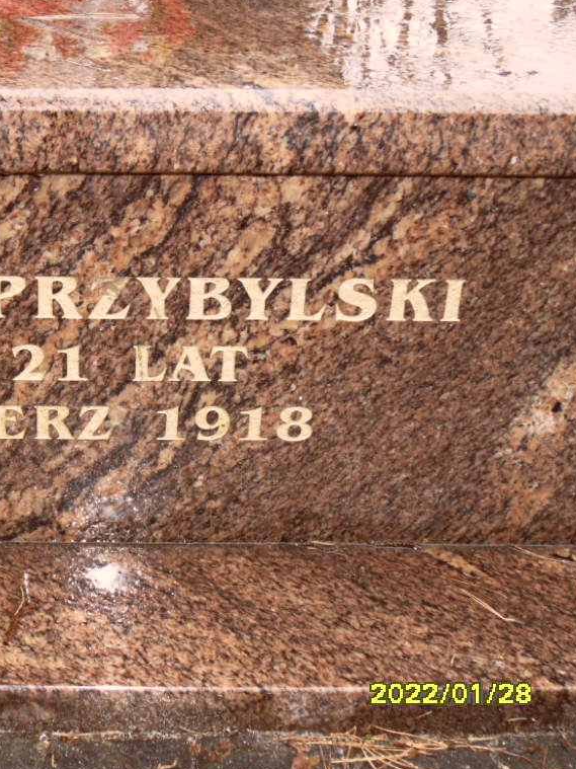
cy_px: 385
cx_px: 62
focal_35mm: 54
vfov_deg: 35.5
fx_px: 1198
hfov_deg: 26.2
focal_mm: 6.5
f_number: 3.6
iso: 200
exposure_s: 1/45
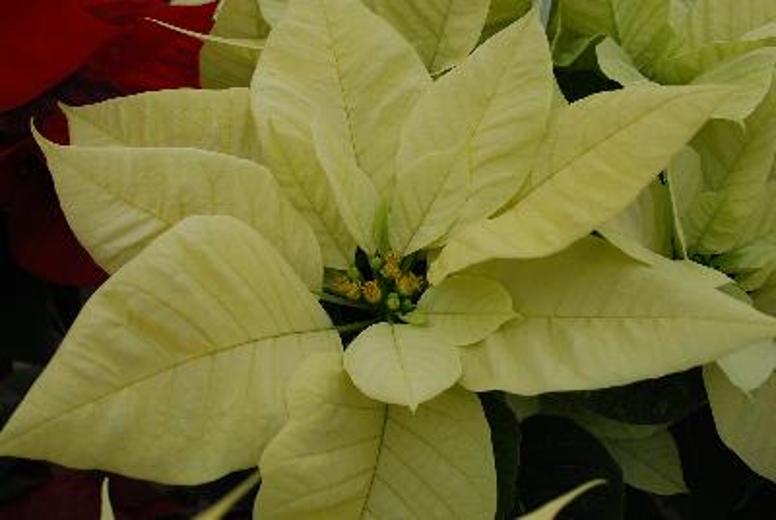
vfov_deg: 30.0
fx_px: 971
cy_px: 260
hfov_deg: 43.5
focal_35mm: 45
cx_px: 388
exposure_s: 1/100
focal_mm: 30
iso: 100
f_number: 8
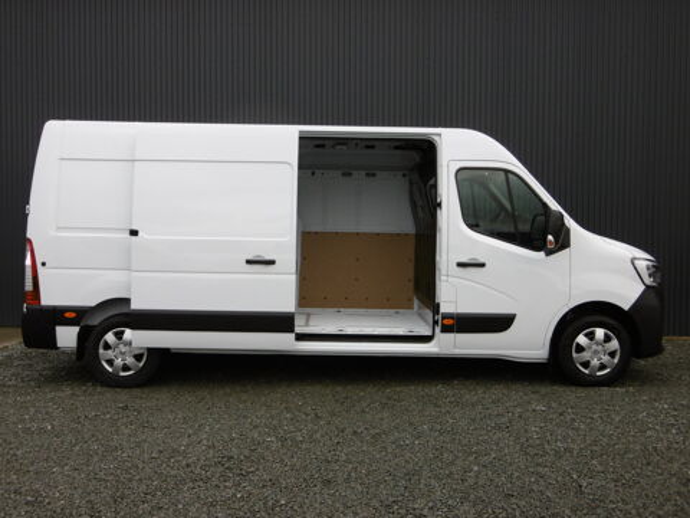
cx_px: 345
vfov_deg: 37.7
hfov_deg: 49.0
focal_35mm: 38
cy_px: 259
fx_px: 757
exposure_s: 1/60
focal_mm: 6.8
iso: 100
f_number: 3.7
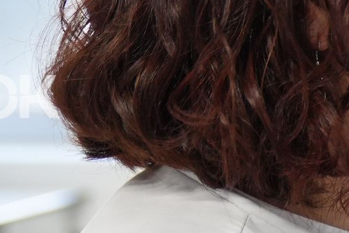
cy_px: 370
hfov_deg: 8.2
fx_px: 2142
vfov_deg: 6.1
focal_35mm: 221
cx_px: 982
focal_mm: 36
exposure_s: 1/320
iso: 1250
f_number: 2.8
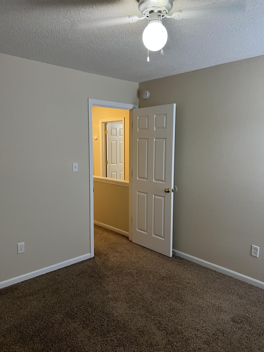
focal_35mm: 26
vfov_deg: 67.3
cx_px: 132
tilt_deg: -6.6
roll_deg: +0.2
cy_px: 176
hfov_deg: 53.1
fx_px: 264
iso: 200
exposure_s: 1/60
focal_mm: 5.7
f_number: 1.5
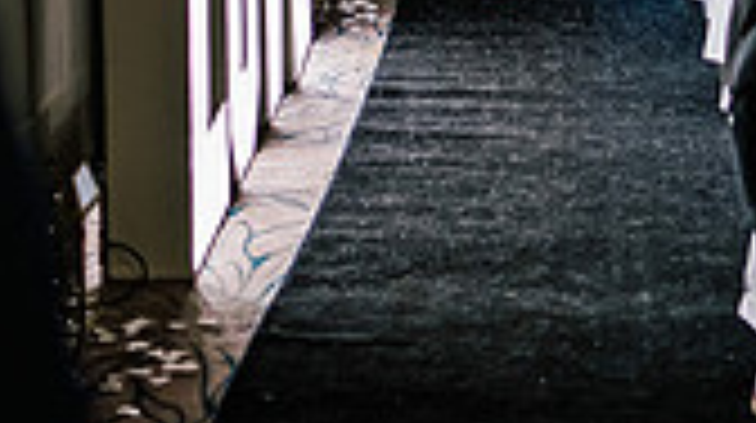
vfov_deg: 8.8
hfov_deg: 16.4
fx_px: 2623
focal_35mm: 131
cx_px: 490
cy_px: -367
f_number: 1.6
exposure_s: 1/250
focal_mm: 35
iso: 1000
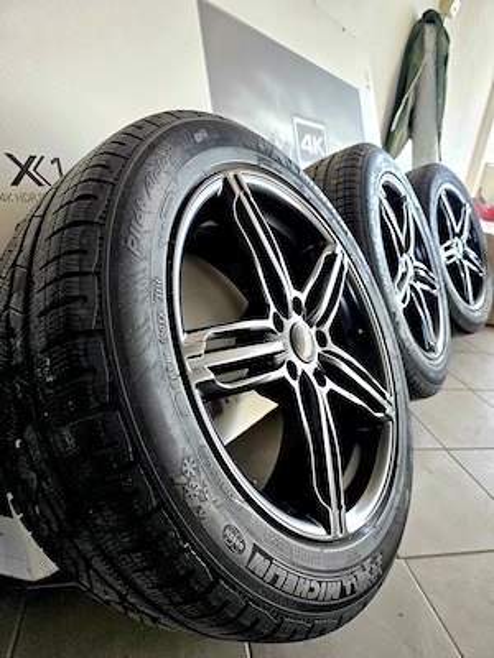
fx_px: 438
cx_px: 247
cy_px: 329
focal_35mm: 23
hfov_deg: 58.9
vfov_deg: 73.9
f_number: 1.7
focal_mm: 6.3
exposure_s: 1/182
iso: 125
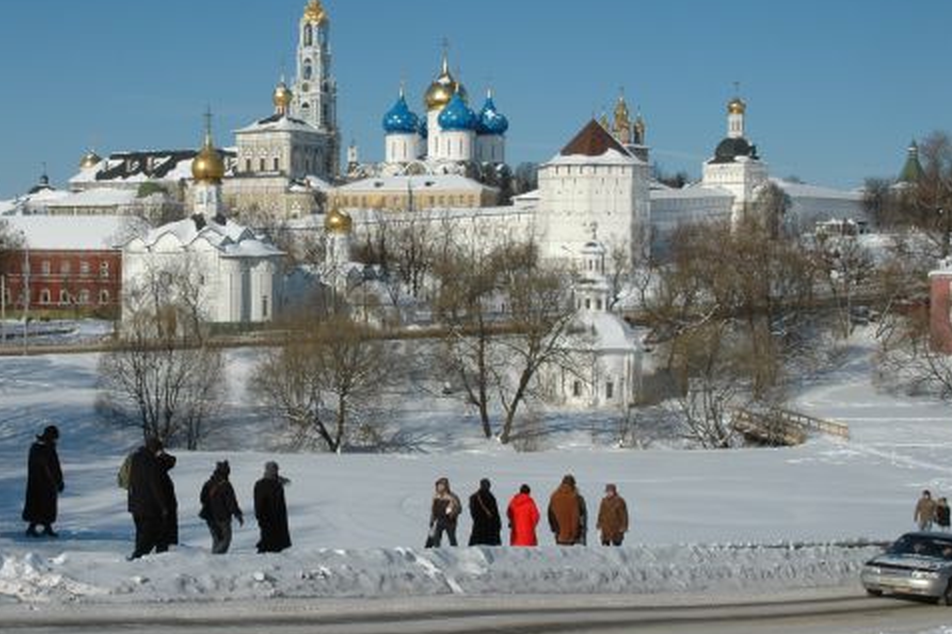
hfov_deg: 34.6
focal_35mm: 57
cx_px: 257
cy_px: 306
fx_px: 1500
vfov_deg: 23.9
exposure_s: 1/250
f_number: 16
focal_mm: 25
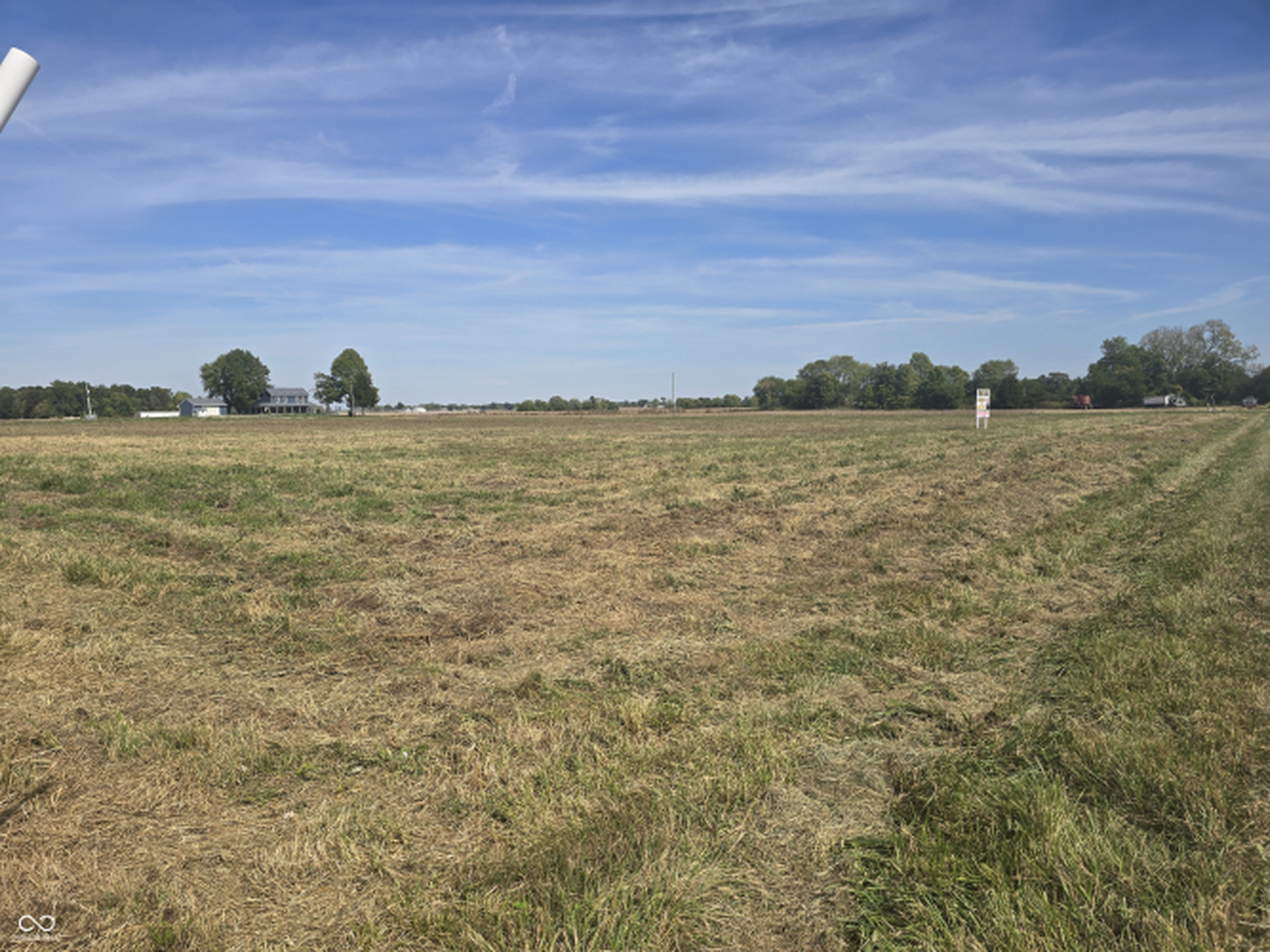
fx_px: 844
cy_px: 476
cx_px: 635
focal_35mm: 23
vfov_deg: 58.9
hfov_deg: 73.9
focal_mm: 6.3
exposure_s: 1/1067
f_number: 1.7
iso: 12
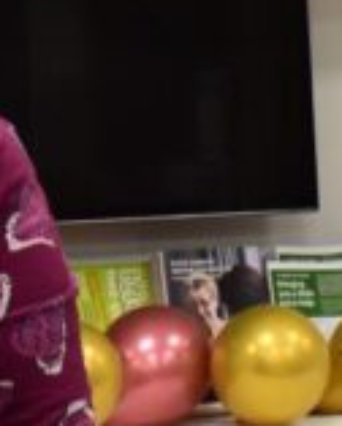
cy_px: -66
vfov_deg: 10.2
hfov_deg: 8.1
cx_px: -187
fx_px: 2361
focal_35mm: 187
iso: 400
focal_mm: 18
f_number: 7.1
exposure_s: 1/25
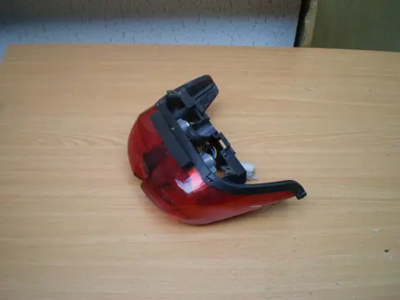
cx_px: 200
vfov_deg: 39.7
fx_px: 416
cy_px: 150
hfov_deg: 51.4
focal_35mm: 36
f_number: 3.1
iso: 64
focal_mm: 6.3
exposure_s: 1/50
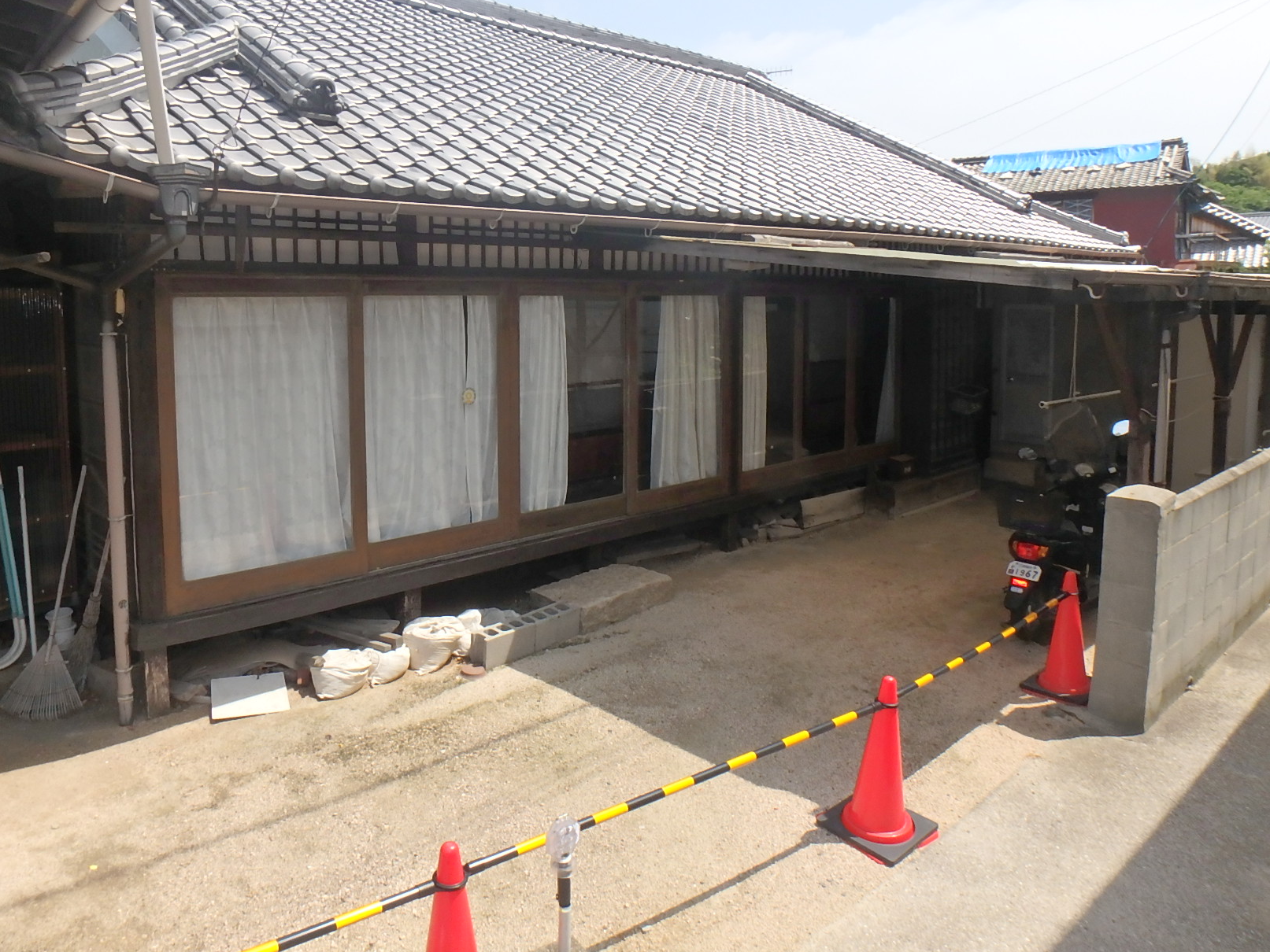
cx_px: 565
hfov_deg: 69.2
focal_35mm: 25
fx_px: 917
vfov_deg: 54.5
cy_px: 387
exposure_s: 1/400
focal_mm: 3.7
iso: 125
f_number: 6
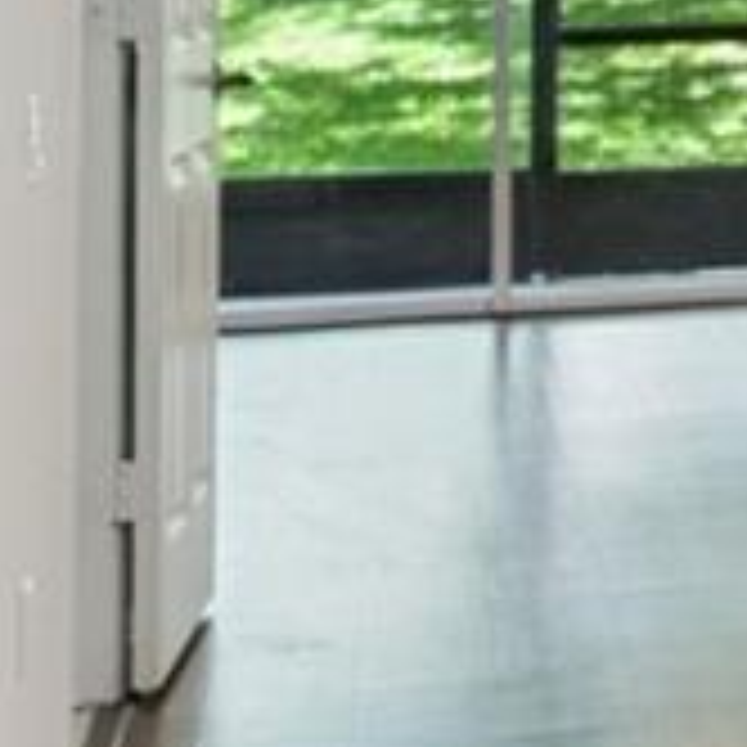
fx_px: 3198
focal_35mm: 131
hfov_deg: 9.6
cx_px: 2367
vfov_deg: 13.0
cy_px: -97
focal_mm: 16
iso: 400
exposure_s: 1/15
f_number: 10
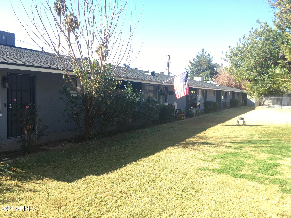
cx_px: 146
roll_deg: -1.6
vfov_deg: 48.2
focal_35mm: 29
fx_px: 244
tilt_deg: -4.7
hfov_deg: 61.7
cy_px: 109
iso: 25
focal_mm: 4.15
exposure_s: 1/295
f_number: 2.2
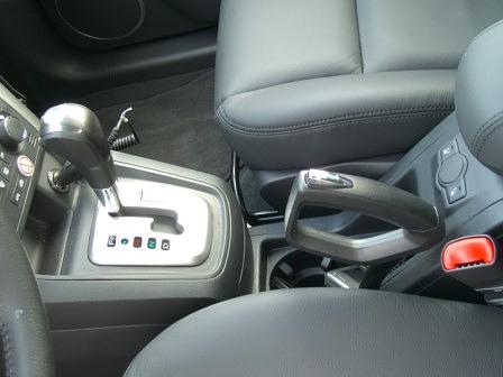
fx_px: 828
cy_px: 188
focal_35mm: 57
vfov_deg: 25.7
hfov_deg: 33.8
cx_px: 252
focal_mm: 11.8
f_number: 3.6
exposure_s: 1/25
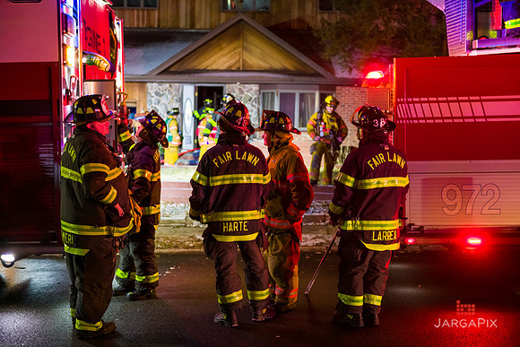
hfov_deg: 41.1
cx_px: 260
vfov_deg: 28.1
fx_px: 693
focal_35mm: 48
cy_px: 174
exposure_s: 1/125
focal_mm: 48
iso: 1600
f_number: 3.2
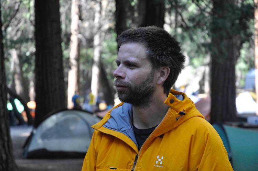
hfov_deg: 21.9
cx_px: 129
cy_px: 86
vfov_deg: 14.7
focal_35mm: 93
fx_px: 666
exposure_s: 1/200
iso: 800
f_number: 4.5
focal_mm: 62
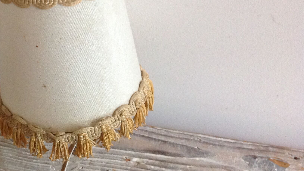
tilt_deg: -49.9
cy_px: 55
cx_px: 62
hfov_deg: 33.4
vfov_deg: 19.7
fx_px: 492
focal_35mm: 61
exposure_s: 1/15
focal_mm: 4.28
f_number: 2.4
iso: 320
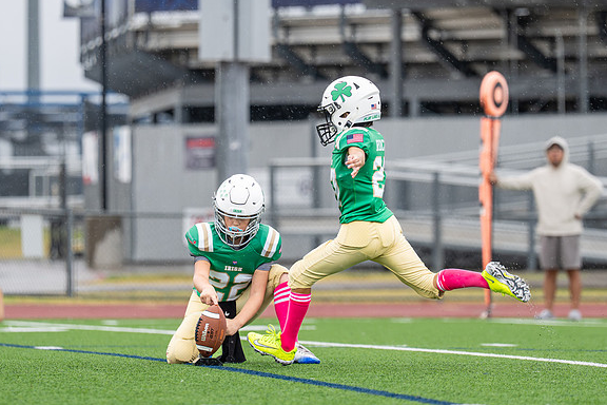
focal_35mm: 314
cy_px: 180
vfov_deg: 4.4
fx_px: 5294
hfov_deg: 6.6
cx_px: 356
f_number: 2.8
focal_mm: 167
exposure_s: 1/1000
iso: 400
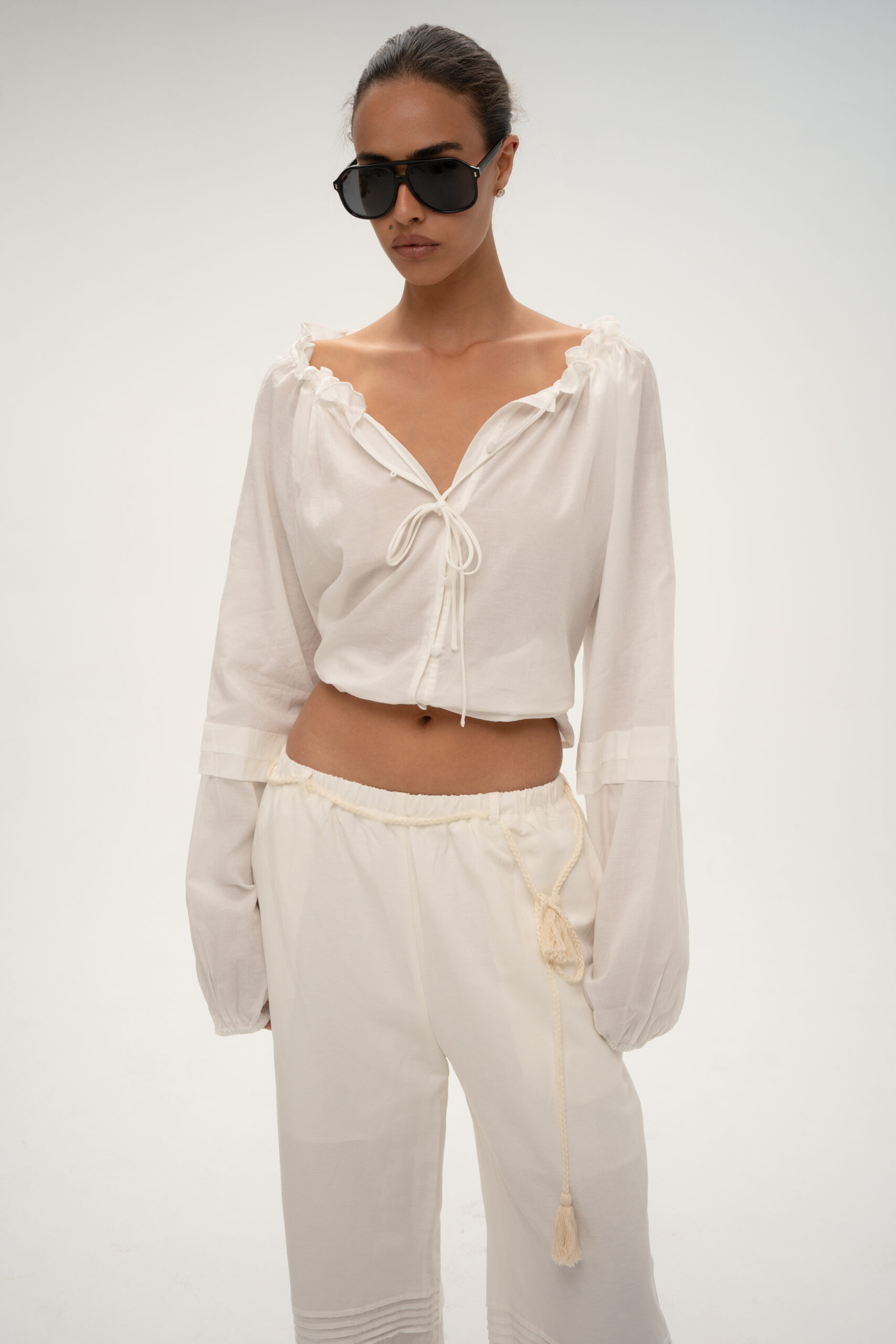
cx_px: 448
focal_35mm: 45
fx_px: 1680
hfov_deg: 29.9
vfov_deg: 43.6
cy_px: 672
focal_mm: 45
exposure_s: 1/160
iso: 500
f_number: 8
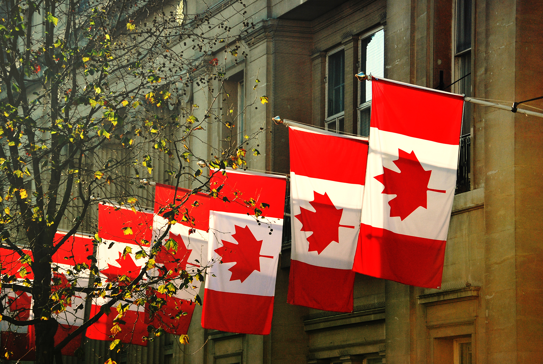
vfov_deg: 9.7
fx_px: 2152
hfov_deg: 14.4
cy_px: 182
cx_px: 272
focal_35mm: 142
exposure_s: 1/2000
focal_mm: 95
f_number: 4.8
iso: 400
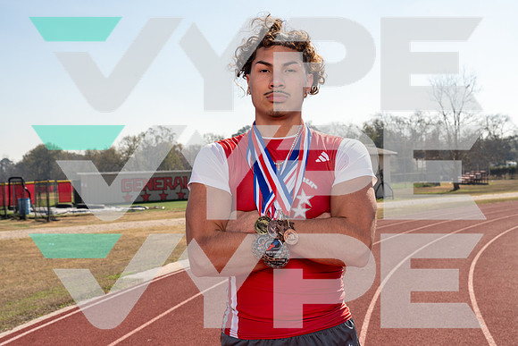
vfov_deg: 28.1
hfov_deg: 41.1
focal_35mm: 48
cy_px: 173
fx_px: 691
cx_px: 259
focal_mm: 48
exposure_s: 1/200
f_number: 9
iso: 125
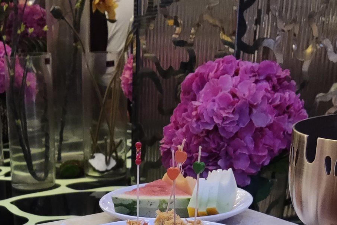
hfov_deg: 25.6
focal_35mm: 78
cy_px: 373
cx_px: 72
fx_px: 730
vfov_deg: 15.6
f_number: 1.79
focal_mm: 4.71
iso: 592
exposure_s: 1/50
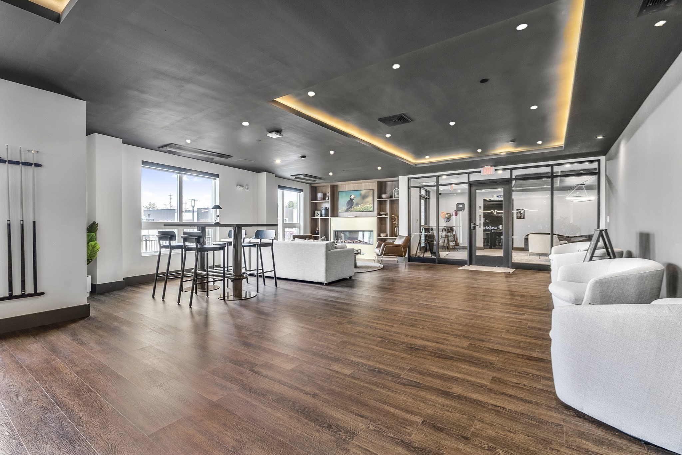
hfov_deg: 96.7
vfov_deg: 73.8
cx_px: 341
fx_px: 303
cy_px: 228
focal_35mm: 16
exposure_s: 1/5
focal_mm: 16
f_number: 9
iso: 200
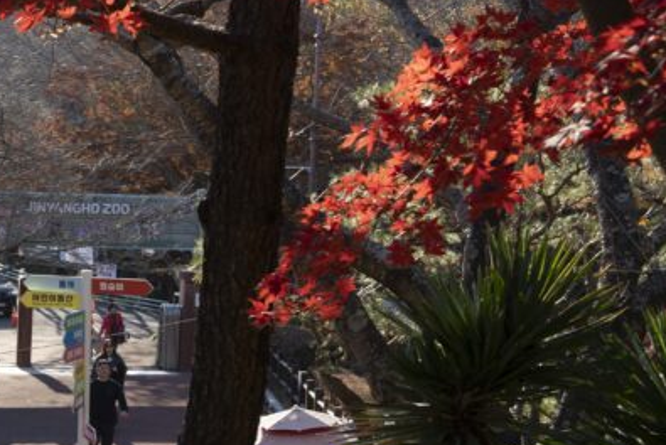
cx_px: -130
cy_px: 341
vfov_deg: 13.5
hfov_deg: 19.1
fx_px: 1870
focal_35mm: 101
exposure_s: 1/100
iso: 100
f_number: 6.3
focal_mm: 39
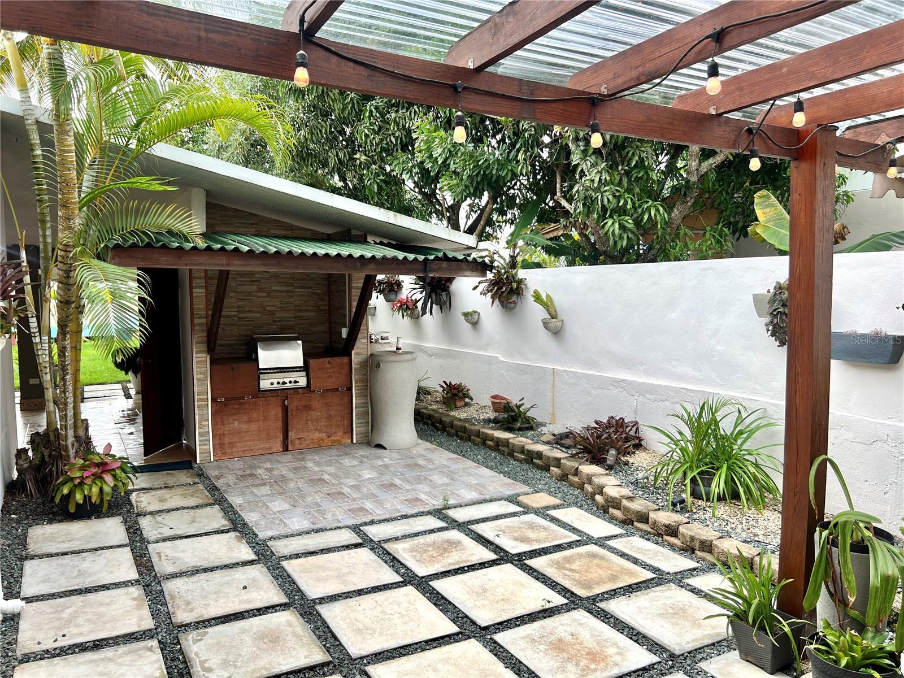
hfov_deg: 67.3
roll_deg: +0.9
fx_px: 679
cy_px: 339
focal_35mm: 26
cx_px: 452
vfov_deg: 53.1
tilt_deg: -4.4
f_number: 1.5
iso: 50
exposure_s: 1/846
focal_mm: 5.7
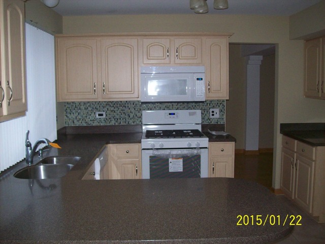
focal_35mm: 36
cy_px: 122
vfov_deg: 39.7
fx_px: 338
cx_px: 162
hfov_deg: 51.4
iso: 200
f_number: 2.7
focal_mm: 6
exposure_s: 1/64
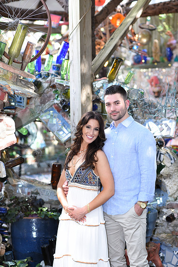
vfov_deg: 23.9
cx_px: 89
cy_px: 134
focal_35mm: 85
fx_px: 630
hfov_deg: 16.1
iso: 320
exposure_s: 1/160
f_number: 2.8
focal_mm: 85
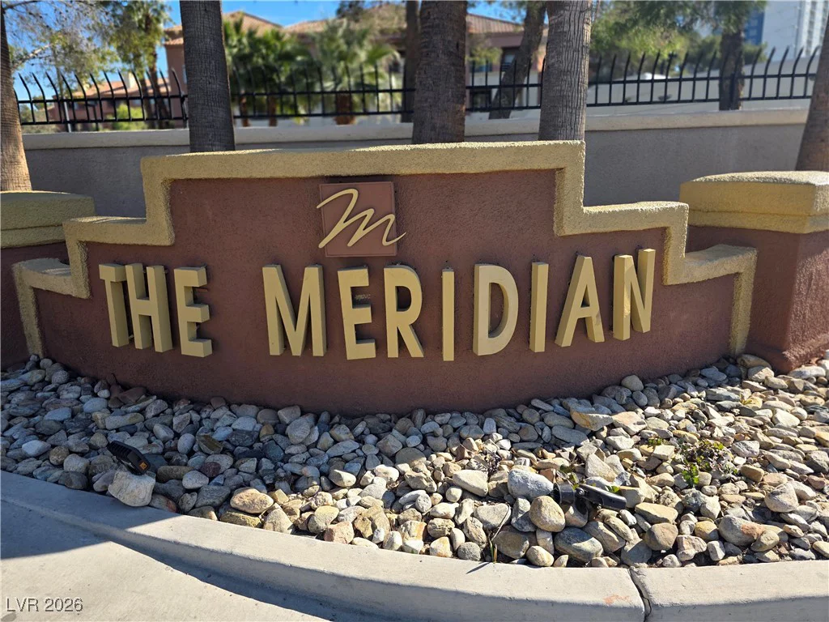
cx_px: 414
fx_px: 551
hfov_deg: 73.9
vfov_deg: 58.9
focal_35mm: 23
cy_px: 311
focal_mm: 6.3
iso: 80
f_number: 1.7
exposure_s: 1/2628
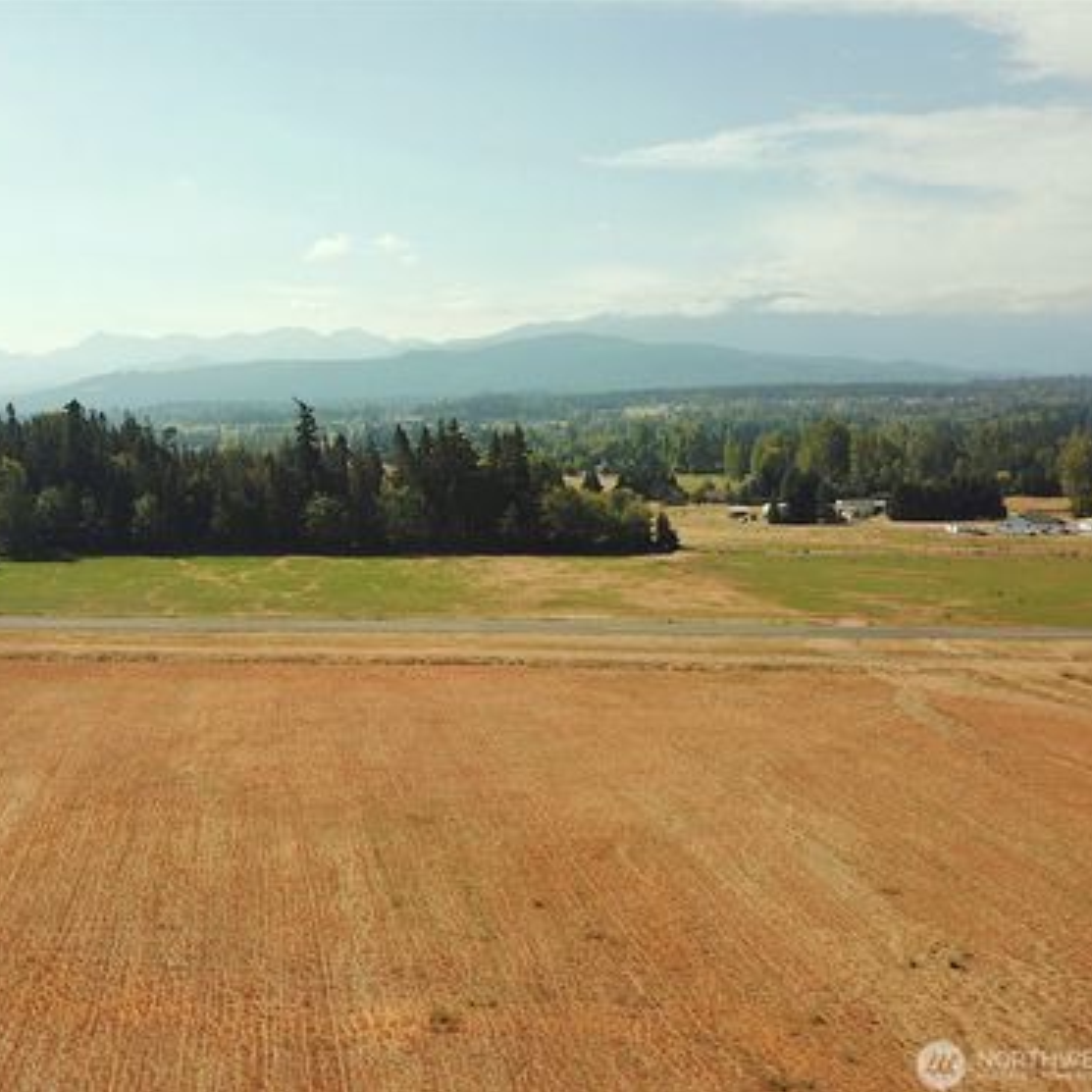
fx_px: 1106
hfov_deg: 52.0
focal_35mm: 31
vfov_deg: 52.5
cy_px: 549
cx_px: 415
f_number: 2.2
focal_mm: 4.7
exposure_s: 1/1972
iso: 100
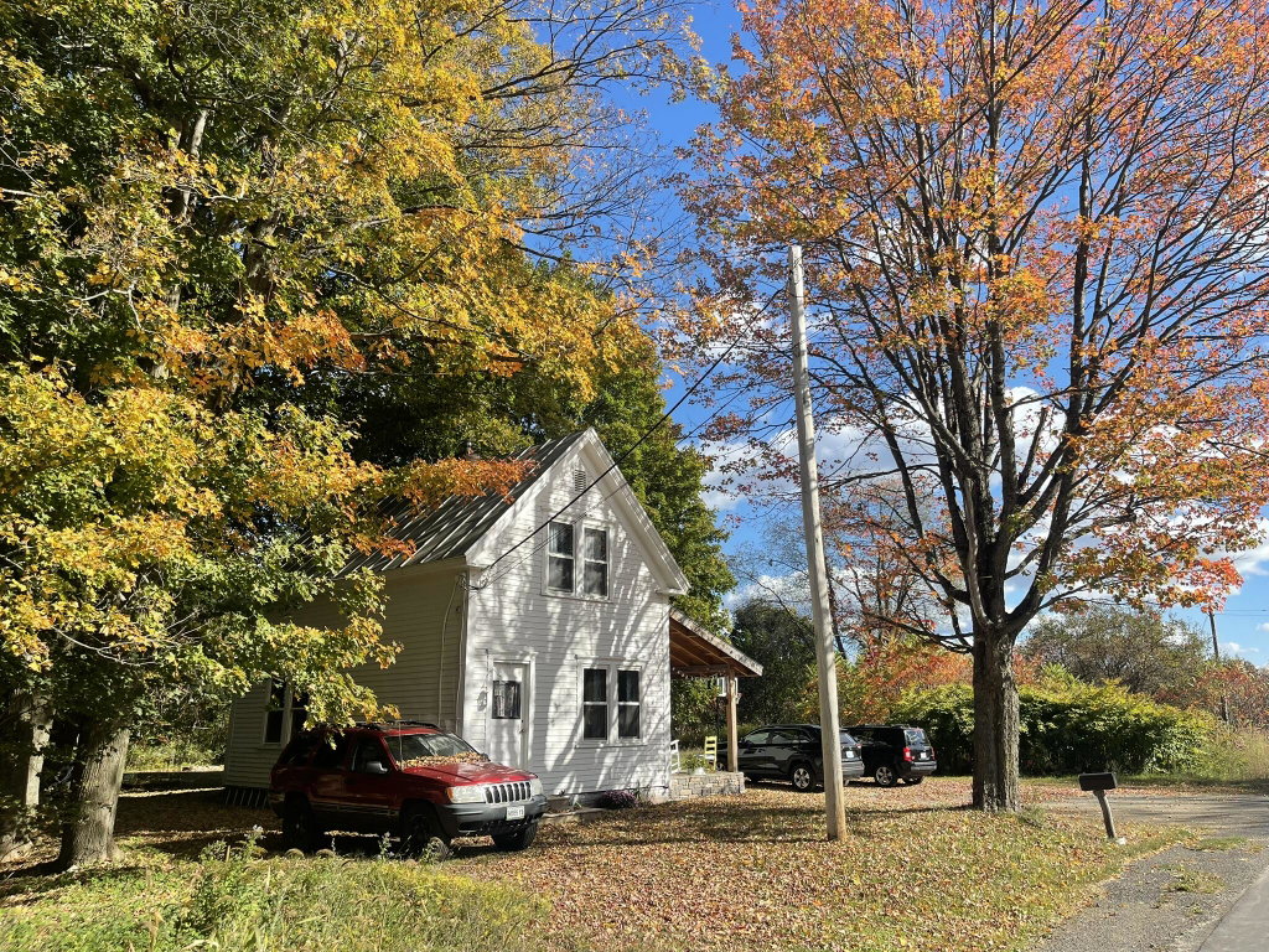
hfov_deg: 69.4
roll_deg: +0.2
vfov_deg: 54.9
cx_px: 634
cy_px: 476
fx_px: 916
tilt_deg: +13.2
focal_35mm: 25
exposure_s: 1/2012
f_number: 1.6
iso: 32
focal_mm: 5.1
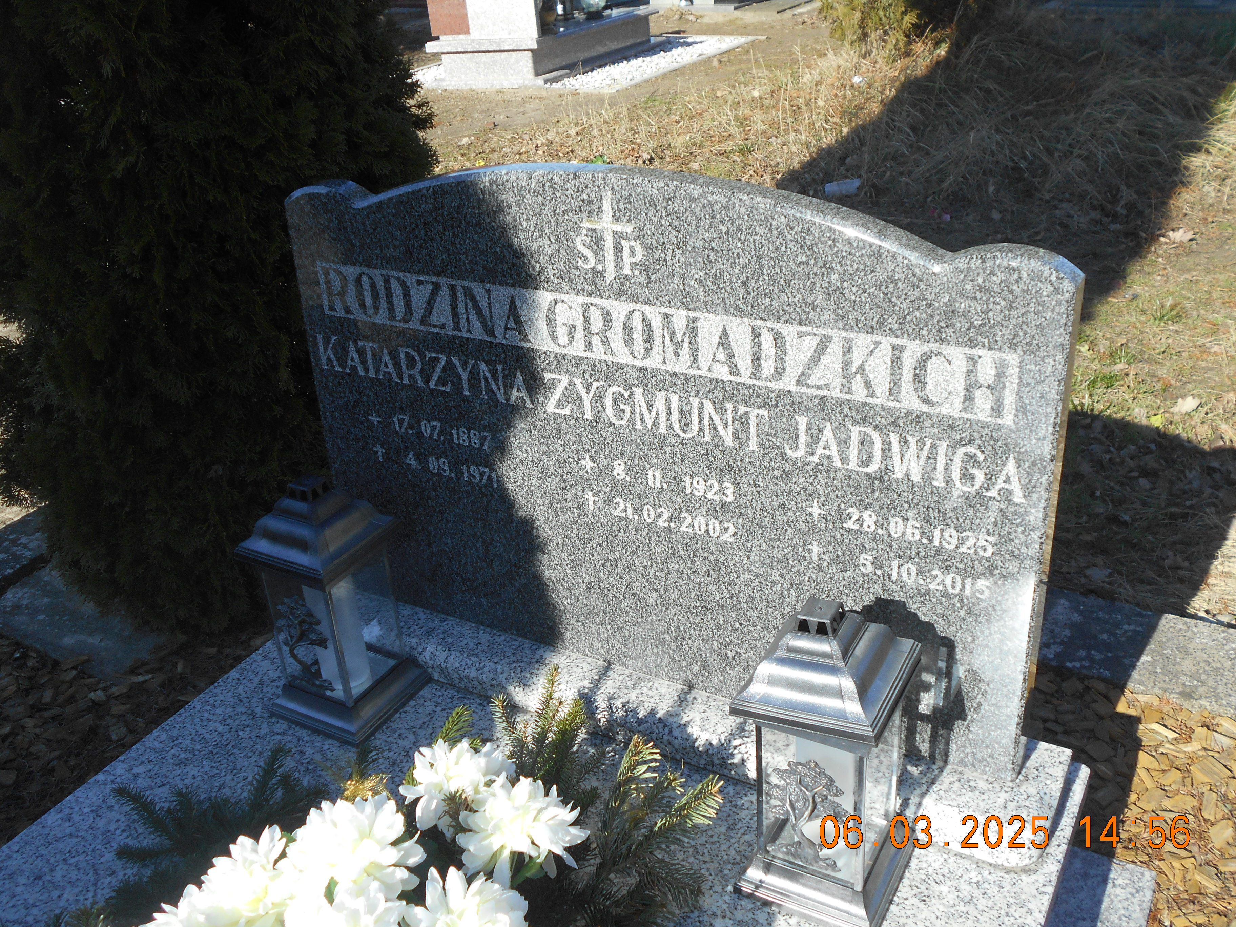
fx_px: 1214
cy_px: 464
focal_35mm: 34
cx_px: 618
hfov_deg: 54.0
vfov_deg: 41.8
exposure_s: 1/500
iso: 80
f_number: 3.6
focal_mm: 5.8
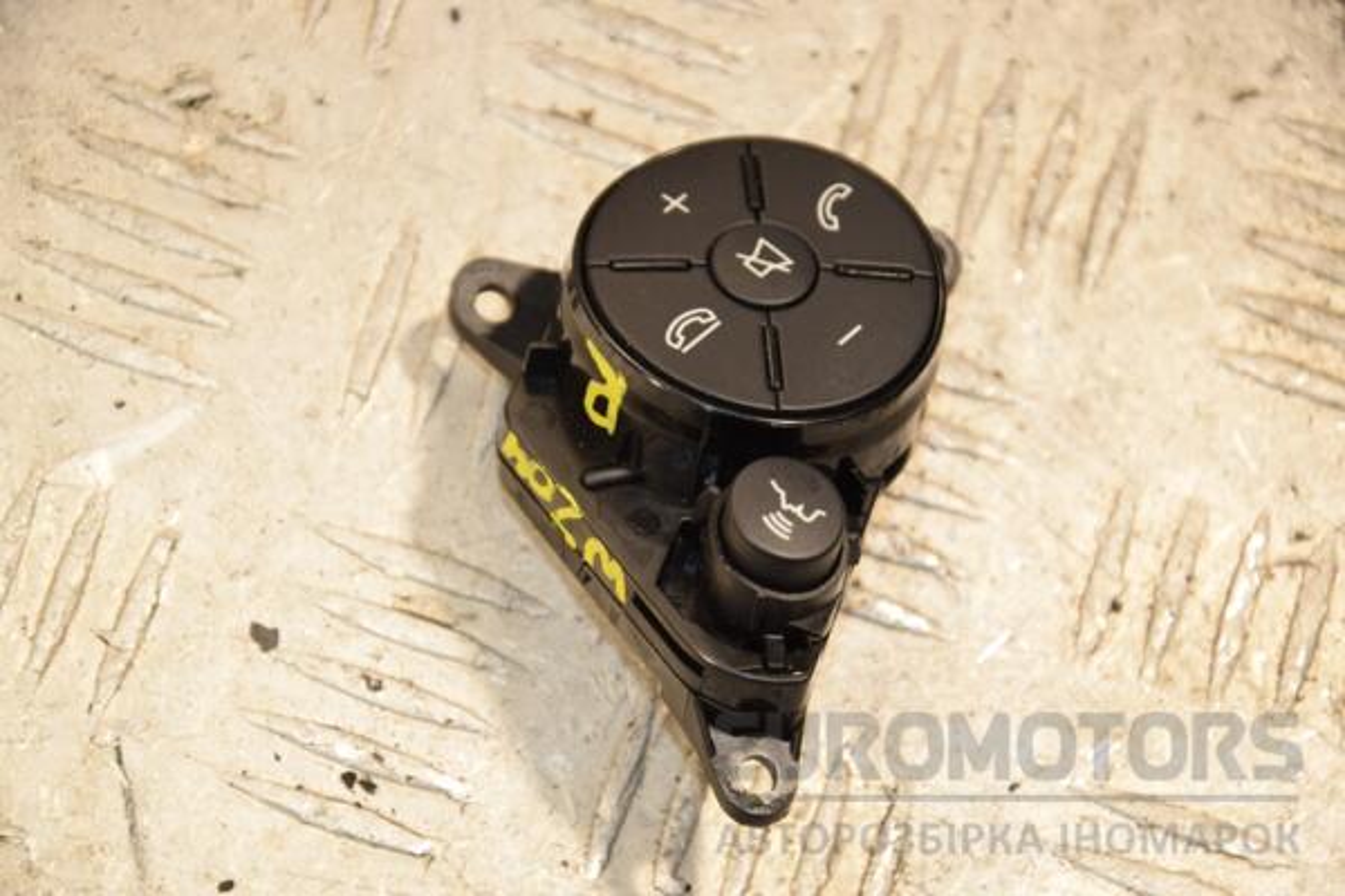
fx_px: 5884
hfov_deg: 13.0
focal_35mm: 158
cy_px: 448
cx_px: 672
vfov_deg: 8.7
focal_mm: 105
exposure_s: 1/200
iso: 800
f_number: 7.1
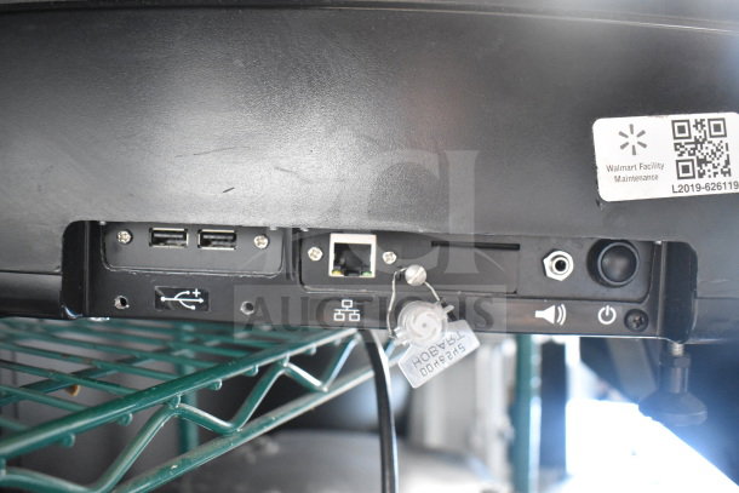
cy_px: 246
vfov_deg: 41.7
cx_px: 370
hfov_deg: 59.5
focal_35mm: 32
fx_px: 647
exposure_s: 1/30
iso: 4500
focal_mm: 21
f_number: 3.8
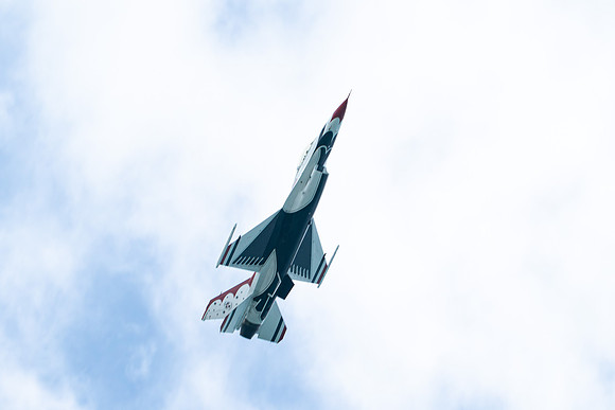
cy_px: 229
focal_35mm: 540
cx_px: 288
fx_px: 9226
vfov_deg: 2.5
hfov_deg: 3.8
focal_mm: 400
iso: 640
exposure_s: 1/1250
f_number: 14
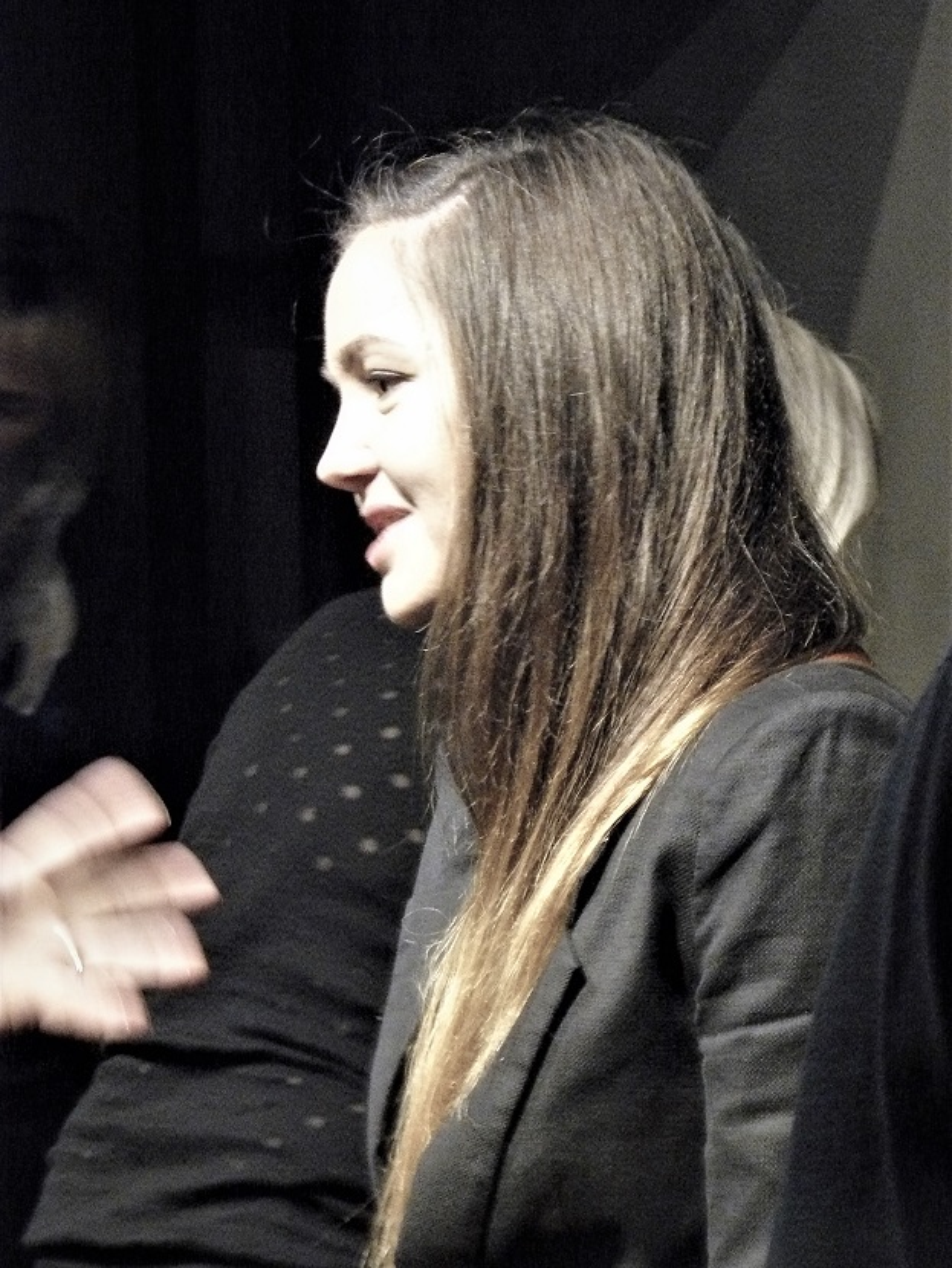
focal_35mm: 194
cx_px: 476
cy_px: 634
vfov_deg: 10.2
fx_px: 7110
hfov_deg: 7.7
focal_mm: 32.3
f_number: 3.3
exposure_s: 1/13
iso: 800
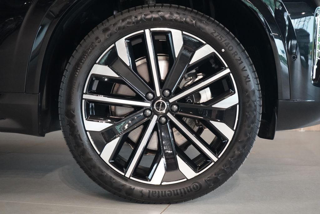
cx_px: 160
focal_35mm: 65
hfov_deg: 31.0
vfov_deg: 20.9
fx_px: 578
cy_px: 107
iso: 10000
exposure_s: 1/160
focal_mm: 65
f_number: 5.6
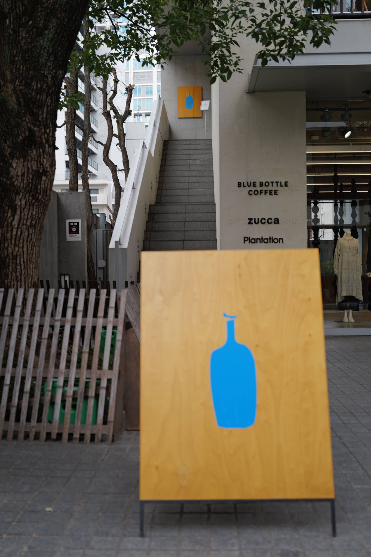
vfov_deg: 45.5
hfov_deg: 31.2
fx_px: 665
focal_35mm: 43
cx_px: 186
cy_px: 278
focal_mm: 43
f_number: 3.5
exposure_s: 1/100
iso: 100
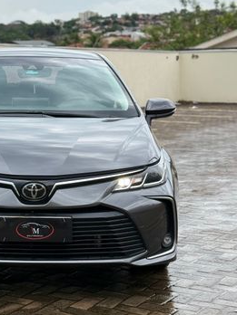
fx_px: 593
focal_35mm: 65
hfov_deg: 22.1
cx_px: 29
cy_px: 158
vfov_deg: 29.8
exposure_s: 1/1931
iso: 64
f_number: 1.78
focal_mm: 6.76
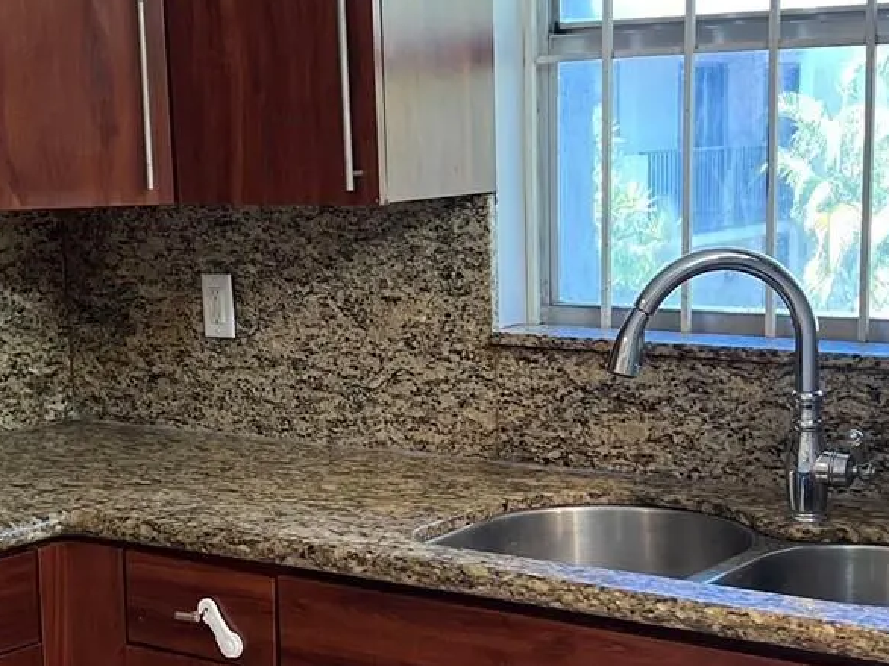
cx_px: 378
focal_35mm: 71
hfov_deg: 27.4
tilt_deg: -9.0
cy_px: 364
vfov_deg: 20.7
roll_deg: +1.8
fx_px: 1823
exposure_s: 1/120
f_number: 1.5
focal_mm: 5.7
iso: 125
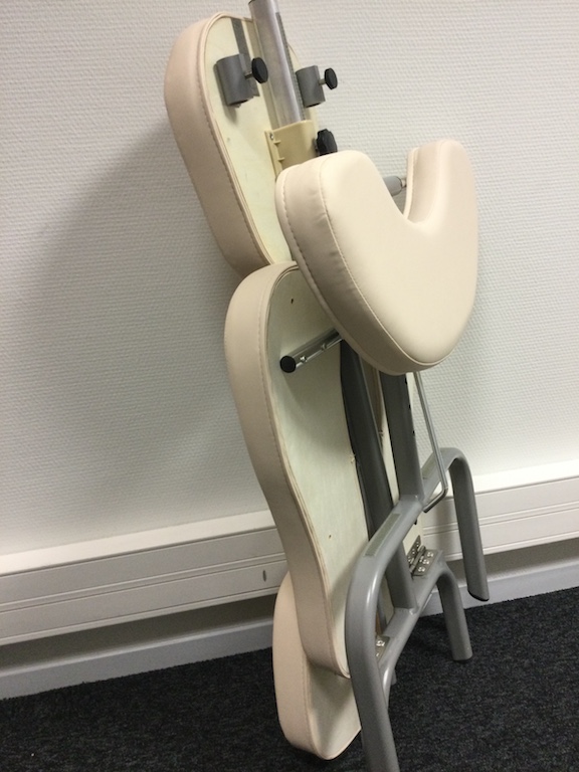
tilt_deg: -18.5
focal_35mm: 31
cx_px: 290
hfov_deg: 45.4
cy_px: 386
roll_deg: +6.2
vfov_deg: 58.4
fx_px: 691
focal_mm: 3.3
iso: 125
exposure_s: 1/33
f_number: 2.4
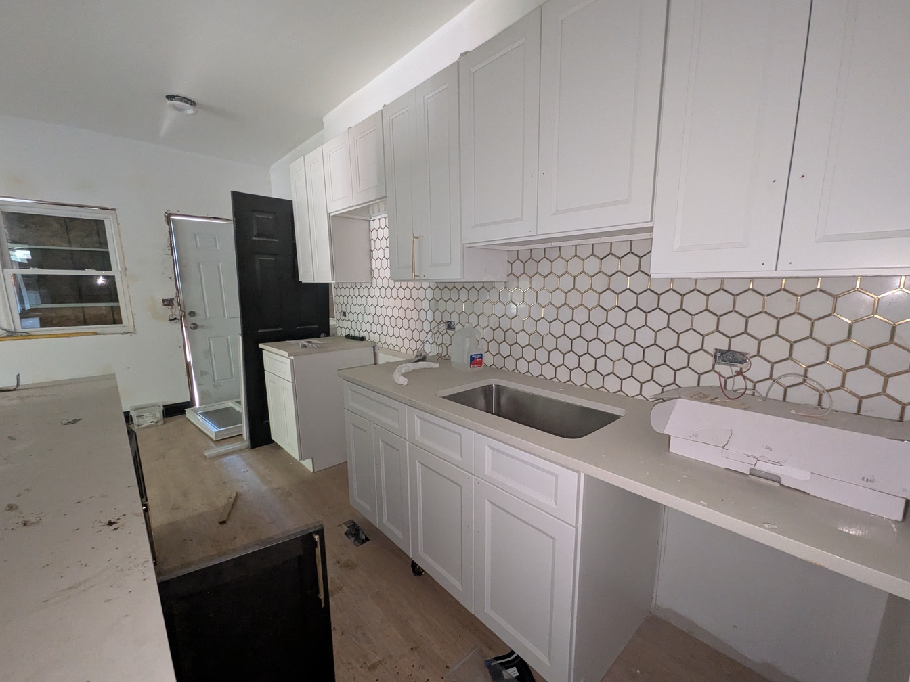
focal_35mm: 15
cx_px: 473
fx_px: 394
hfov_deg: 98.1
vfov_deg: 81.7
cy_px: 353
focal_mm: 1.85
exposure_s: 1/30.3
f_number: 2.2
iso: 1215
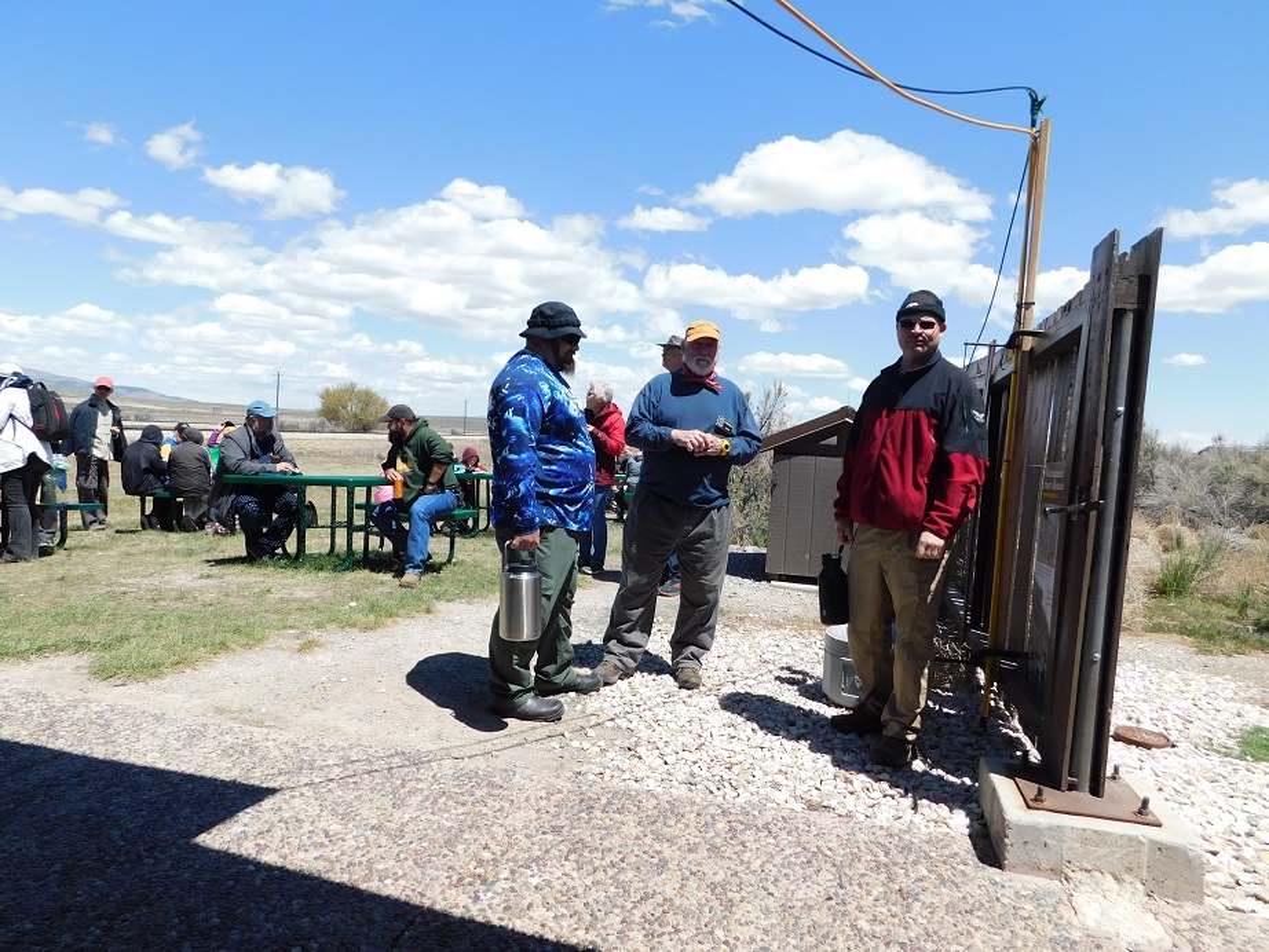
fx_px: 843
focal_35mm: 23
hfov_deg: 73.9
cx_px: 634
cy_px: 476
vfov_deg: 58.9
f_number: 6
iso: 125
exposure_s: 1/400
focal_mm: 4
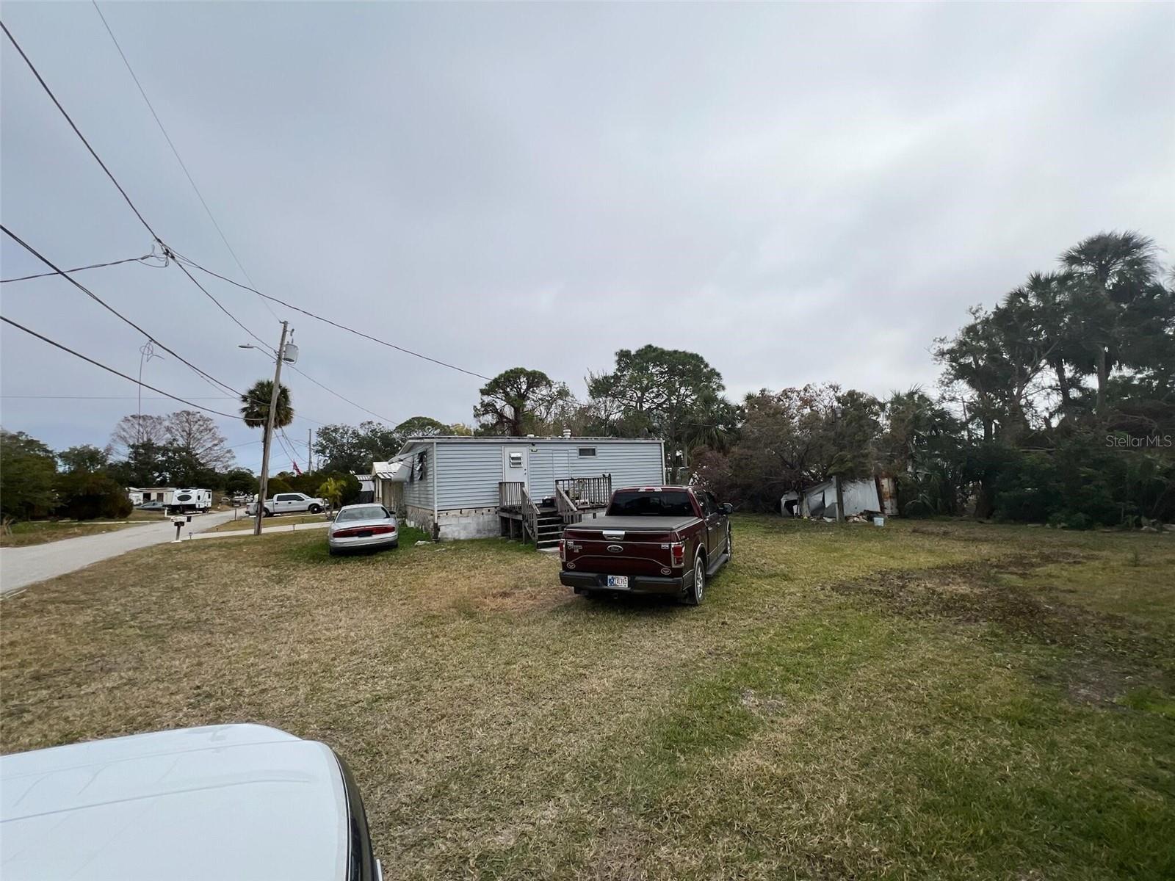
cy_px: 440
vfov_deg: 89.9
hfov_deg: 106.2
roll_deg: +2.0
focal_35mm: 13
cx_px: 588
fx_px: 441
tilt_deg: +4.9
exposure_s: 1/2597
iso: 32
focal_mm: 1.57
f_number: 1.8
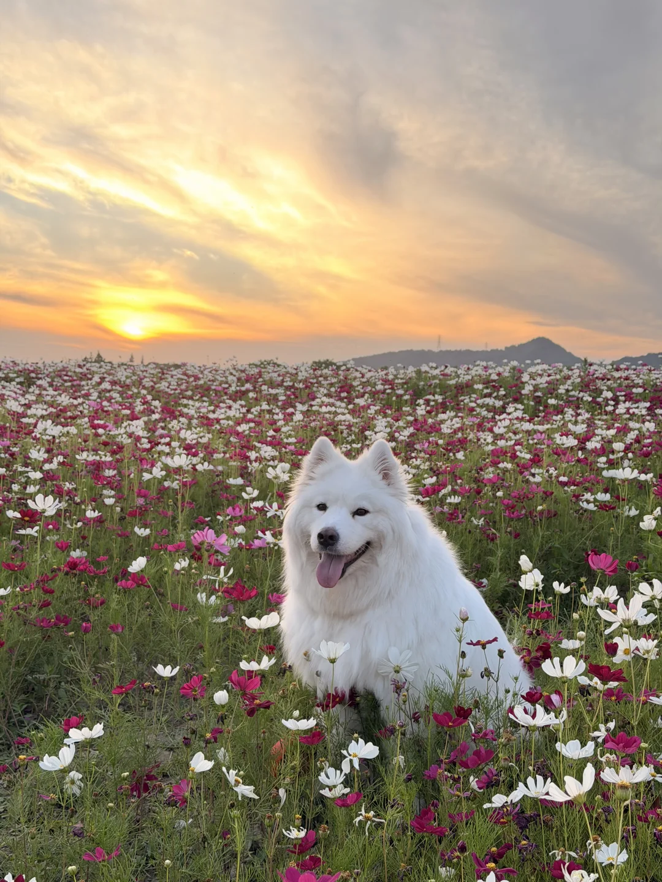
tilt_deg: -2.4
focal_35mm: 48
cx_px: 331
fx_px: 1224
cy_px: 441
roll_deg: -1.8
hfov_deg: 30.3
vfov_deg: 39.7
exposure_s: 1/195
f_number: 1.78
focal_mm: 6.76
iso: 64
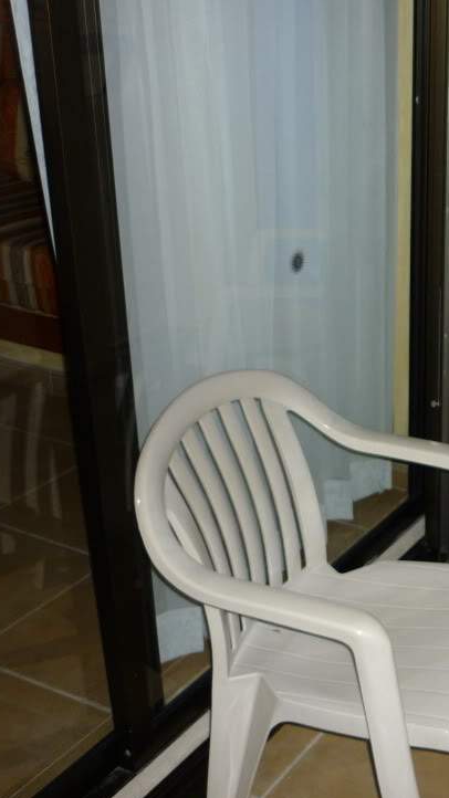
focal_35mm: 51
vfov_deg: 40.6
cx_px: 540
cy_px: 388
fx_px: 1080
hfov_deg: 21.8
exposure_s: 1/125
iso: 100
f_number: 2.8
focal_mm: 5.5
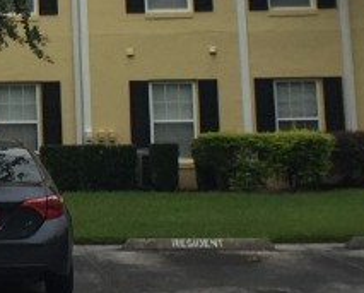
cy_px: 12
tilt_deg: +8.8
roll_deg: -1.0
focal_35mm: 136
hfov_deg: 13.3
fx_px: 1467
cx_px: -185
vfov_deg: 11.3
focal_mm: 4.15
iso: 32
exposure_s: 1/964
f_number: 2.2
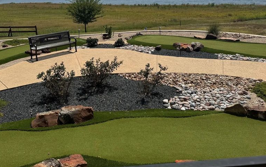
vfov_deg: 36.4
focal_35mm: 34
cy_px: 43
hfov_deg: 56.3
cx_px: 107
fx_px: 247
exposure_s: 1/7937
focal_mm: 6.76
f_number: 1.78
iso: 80
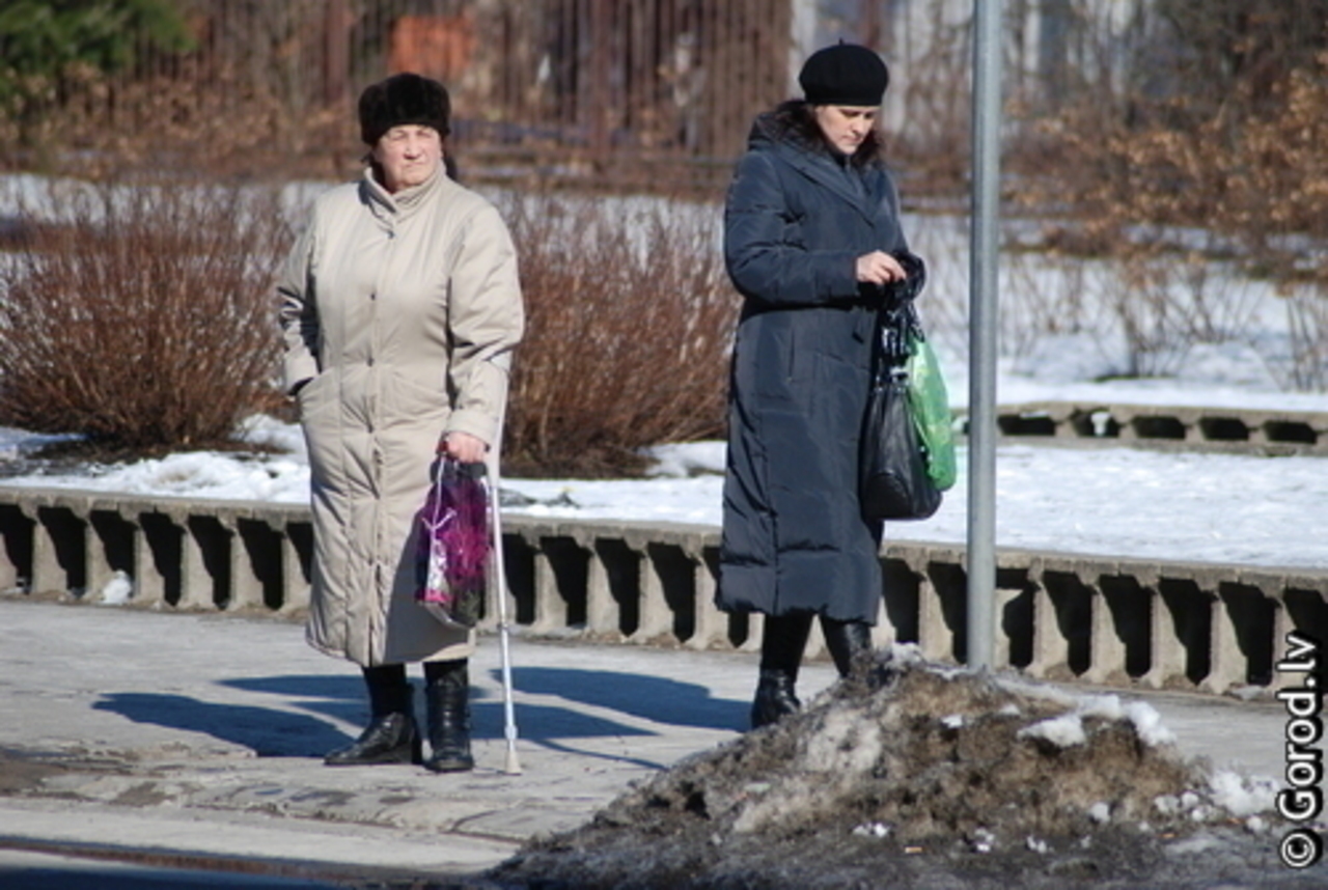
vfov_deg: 3.7
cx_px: 664
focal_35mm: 375
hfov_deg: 5.5
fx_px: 13856
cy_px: 445
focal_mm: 250
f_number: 5.3
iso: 250
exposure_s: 1/1500
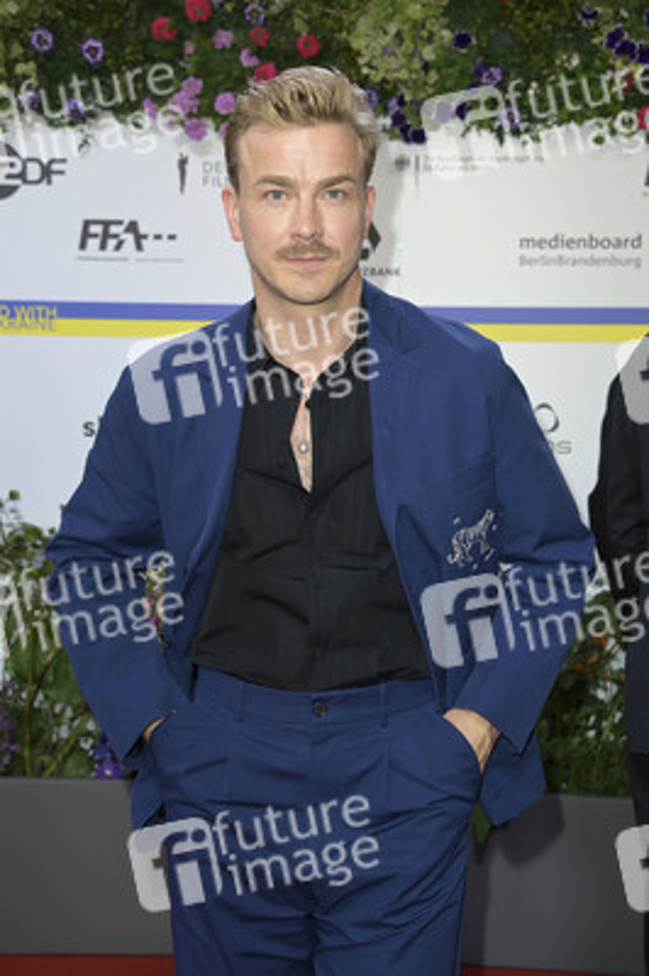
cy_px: 488
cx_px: 324
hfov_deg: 21.9
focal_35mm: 62
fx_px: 1679
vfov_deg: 32.4
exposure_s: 1/250
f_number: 6.3
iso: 640
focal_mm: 62
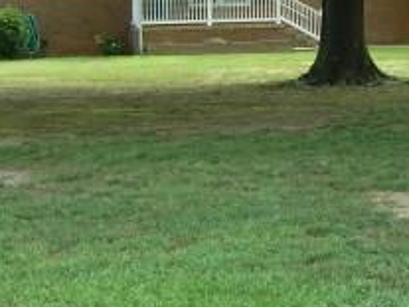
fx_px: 1240
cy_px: 16
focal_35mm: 105
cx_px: 314
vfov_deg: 13.9
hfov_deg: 18.6
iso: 64
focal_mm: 6.1
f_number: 3.6
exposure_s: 1/80
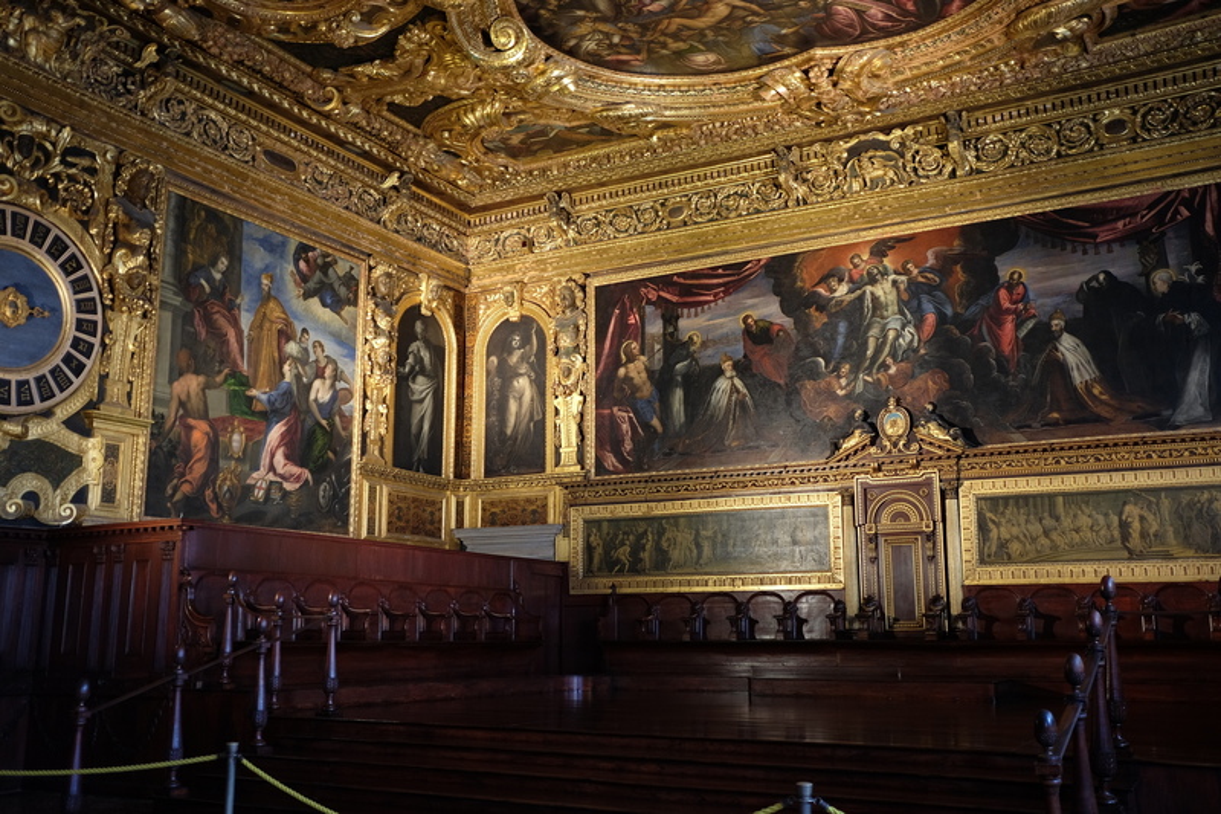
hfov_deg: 54.4
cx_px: 610
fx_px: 1187
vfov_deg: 37.8
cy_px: 407
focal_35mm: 35
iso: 400
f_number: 2
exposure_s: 1/8
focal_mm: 23
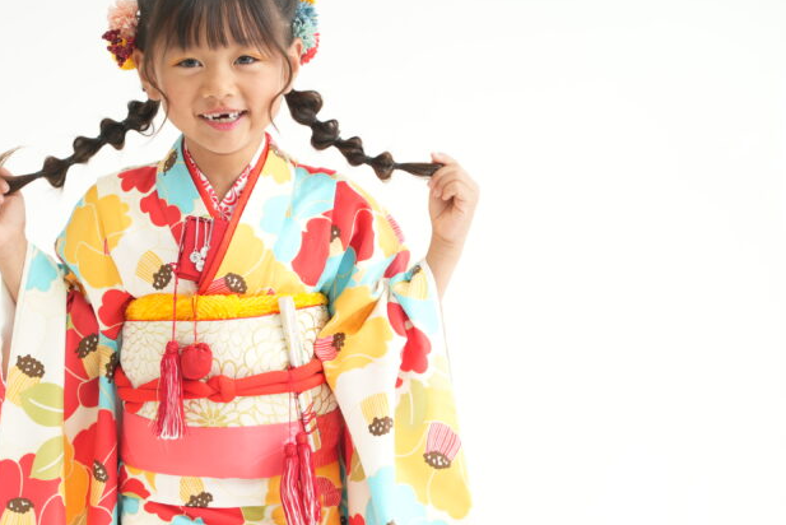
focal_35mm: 141
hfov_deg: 14.5
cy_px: 309
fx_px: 3080
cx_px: 219
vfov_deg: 9.7
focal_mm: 85
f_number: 4
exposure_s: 1/160
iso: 640
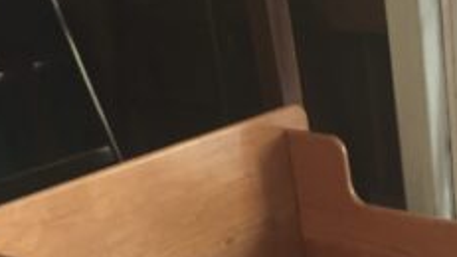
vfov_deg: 13.7
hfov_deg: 24.2
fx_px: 994
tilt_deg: -30.7
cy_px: 401
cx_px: 504
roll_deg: +3.7
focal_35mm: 82
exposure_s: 1/33
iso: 100
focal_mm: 4.15
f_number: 2.2
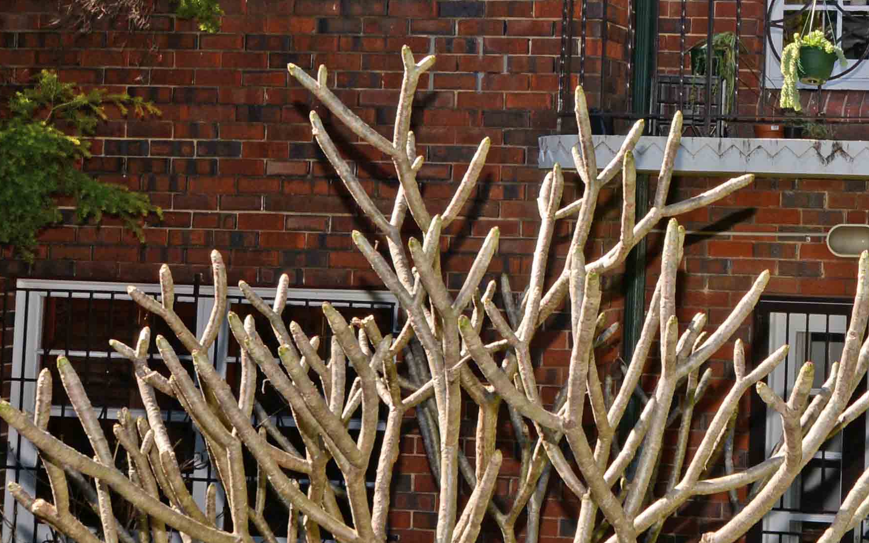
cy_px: 122
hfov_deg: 27.1
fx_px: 1658
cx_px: 937
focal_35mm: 70
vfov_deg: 18.5
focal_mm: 20
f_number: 11
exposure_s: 1/125
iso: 200
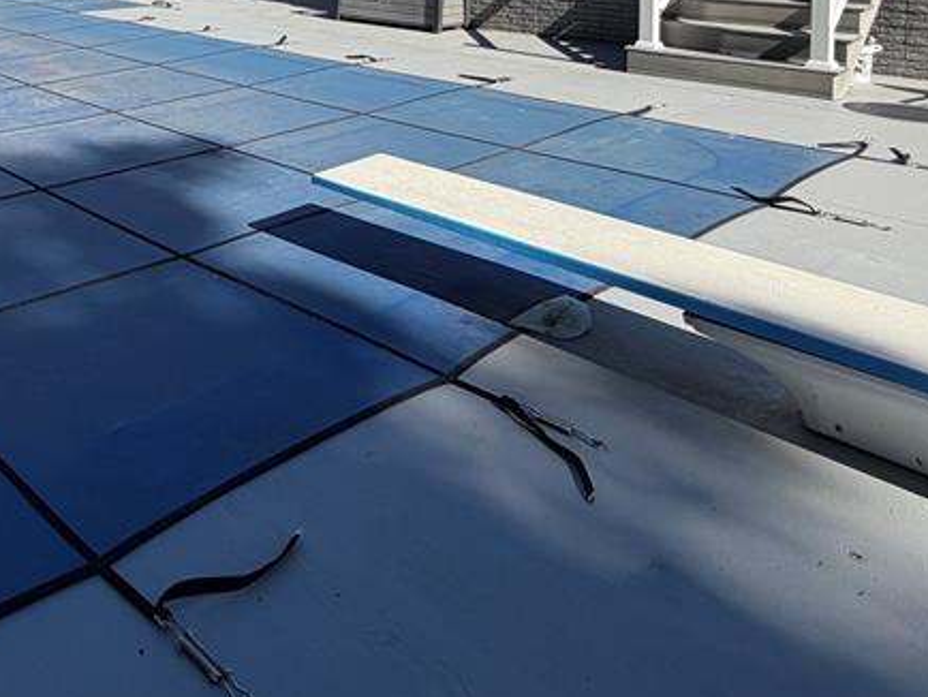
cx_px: 83
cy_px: -62
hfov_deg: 49.0
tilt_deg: -1.8
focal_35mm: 33
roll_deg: +0.3
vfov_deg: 36.6
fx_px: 885
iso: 25
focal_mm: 2.22
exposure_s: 1/901
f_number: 2.2
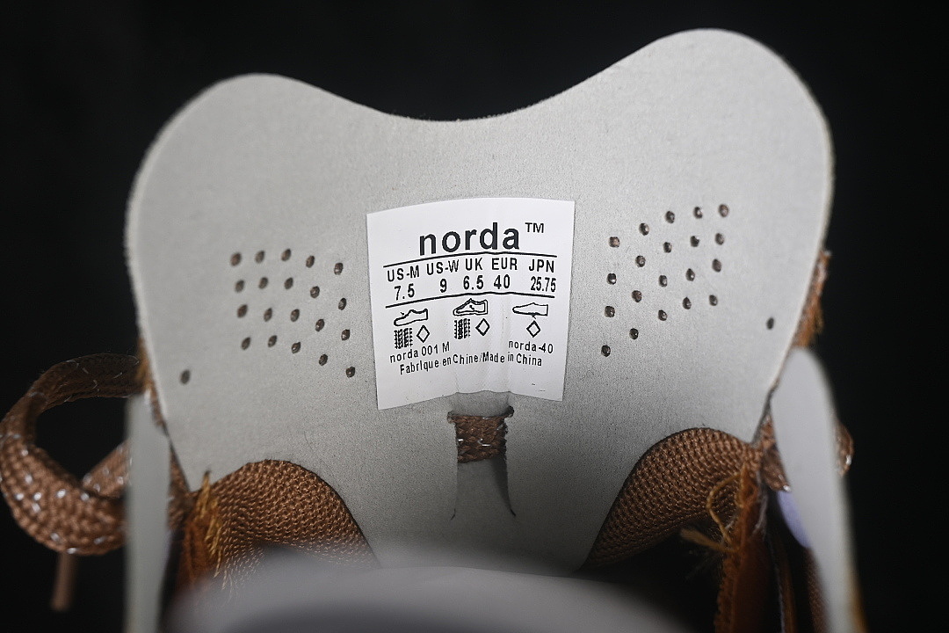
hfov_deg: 27.0
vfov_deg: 18.2
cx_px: 474
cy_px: 316
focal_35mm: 75
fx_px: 1977
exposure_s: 1/60
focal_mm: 50
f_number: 8
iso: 160
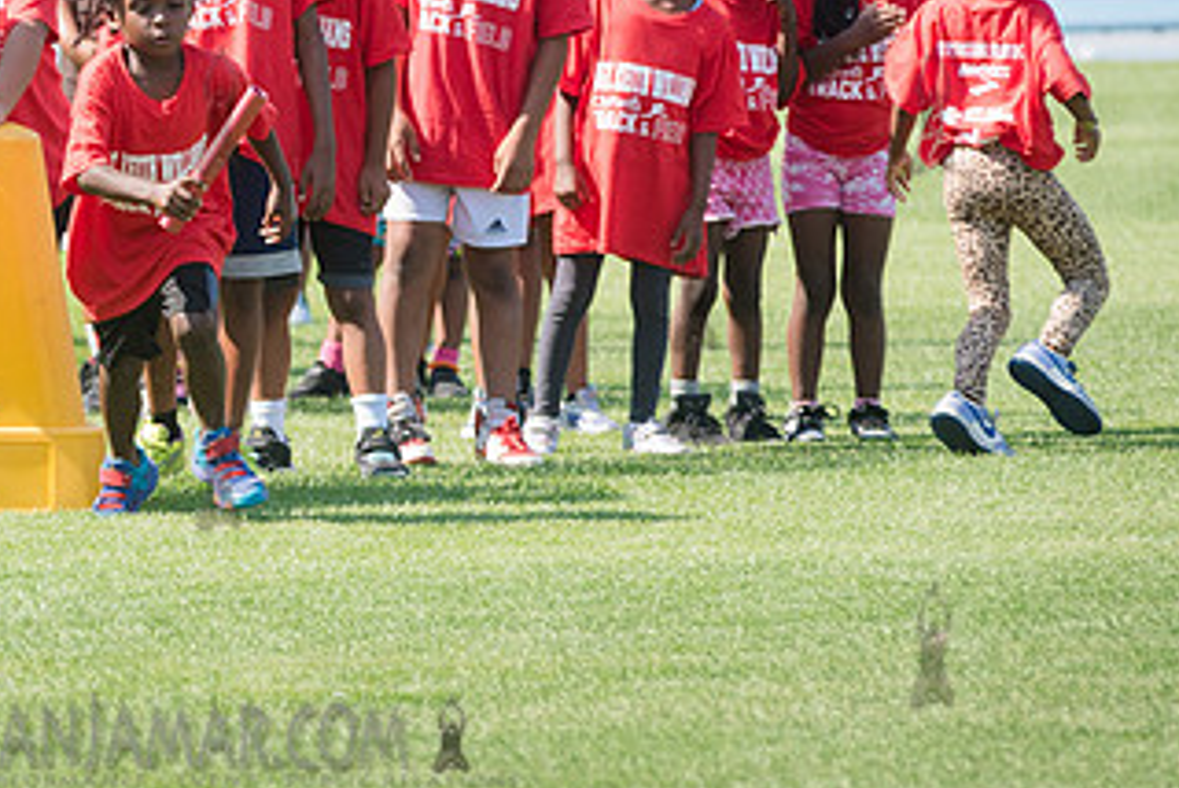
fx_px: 14324
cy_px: 246
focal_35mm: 437
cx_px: 155
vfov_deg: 3.2
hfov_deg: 4.7
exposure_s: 1/800
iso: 400
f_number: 5
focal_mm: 200
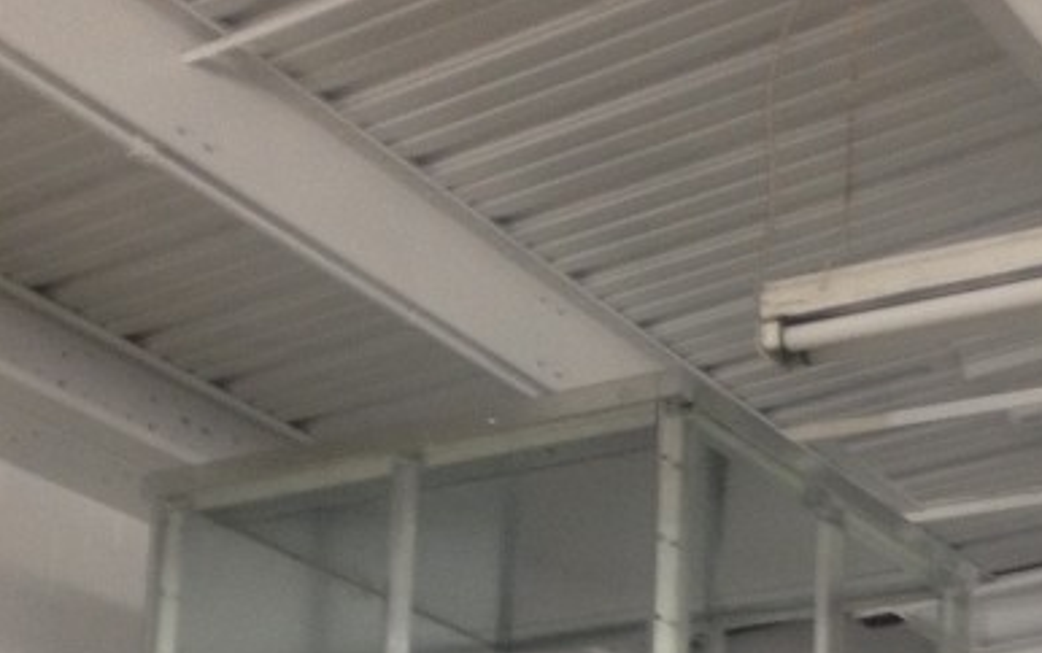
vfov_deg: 13.2
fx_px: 2729
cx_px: 570
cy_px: 831
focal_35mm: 96
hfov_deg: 21.6
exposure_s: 1/20
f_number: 2.4
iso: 100
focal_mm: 4.28
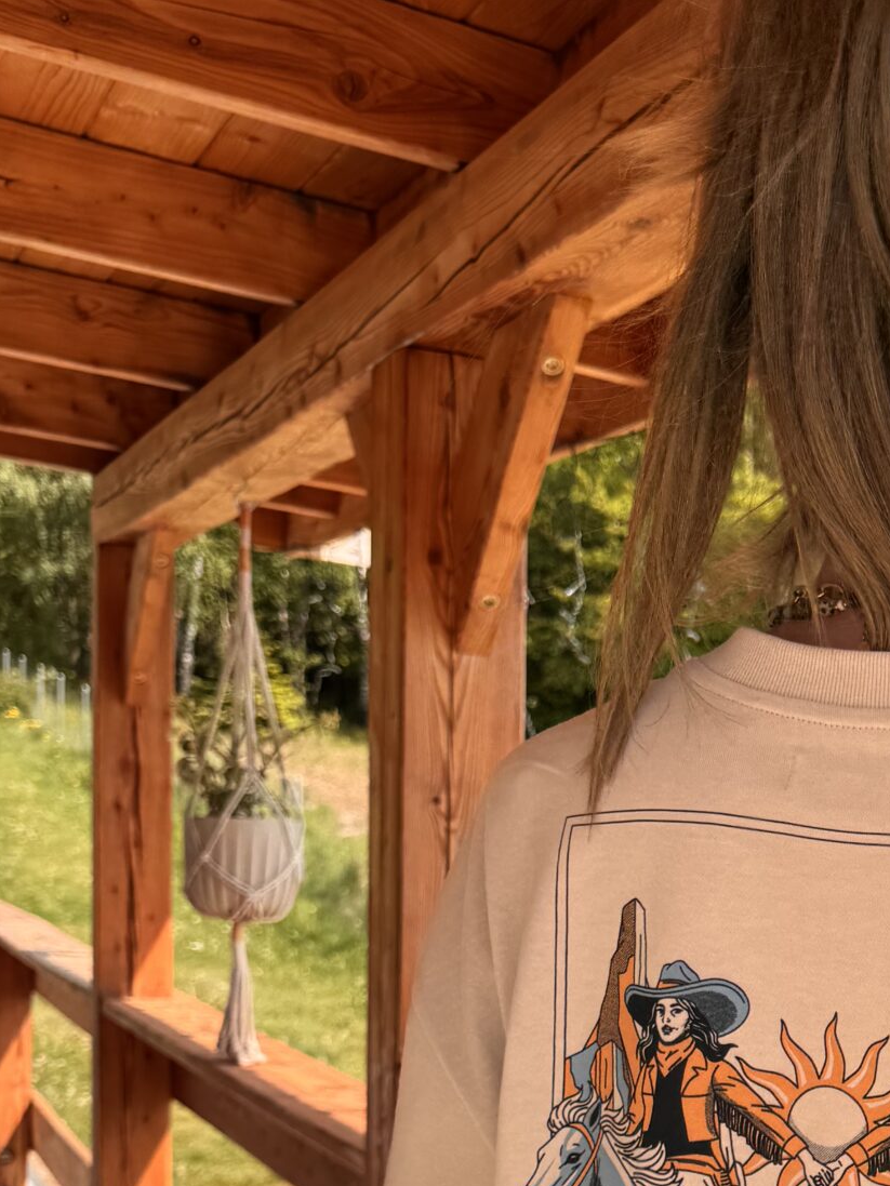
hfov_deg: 24.0
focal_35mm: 56
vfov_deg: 33.2
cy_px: 985
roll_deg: -2.9
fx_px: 1919
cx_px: 1034
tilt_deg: -3.1
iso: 80
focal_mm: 6.76
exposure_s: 1/2710
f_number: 1.78
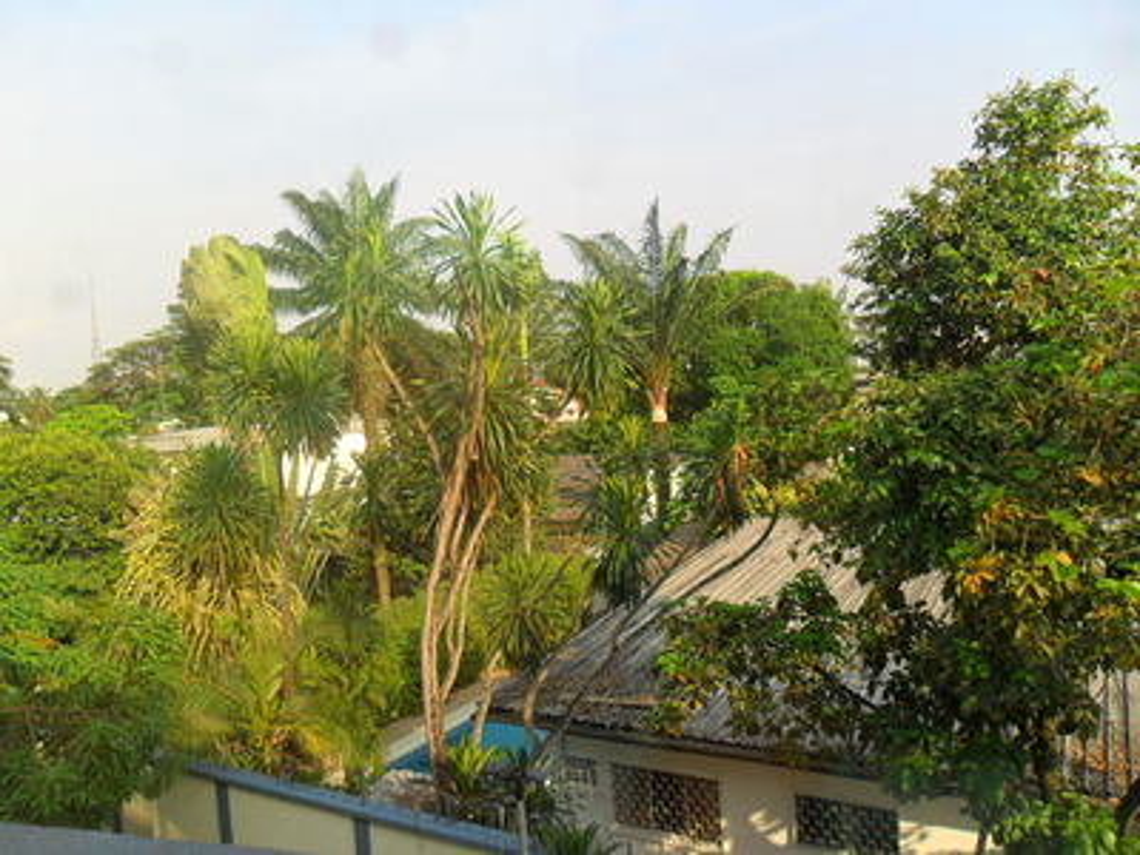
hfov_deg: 65.3
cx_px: 570
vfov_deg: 51.4
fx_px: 889
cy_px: 428
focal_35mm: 27
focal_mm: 4.9
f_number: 3.5
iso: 100
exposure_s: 1/180
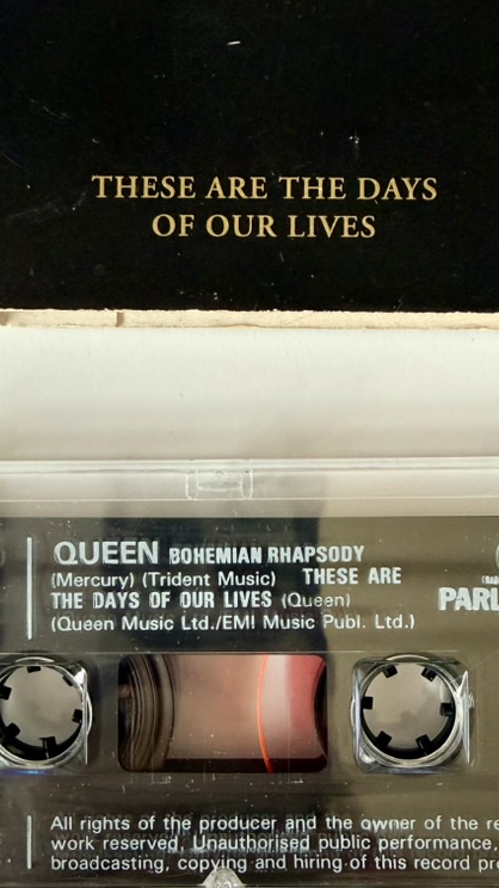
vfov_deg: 54.0
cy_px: 603
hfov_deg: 32.8
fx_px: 848
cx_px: 242
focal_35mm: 36
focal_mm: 2.22
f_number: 2.2
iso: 250
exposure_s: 1/99
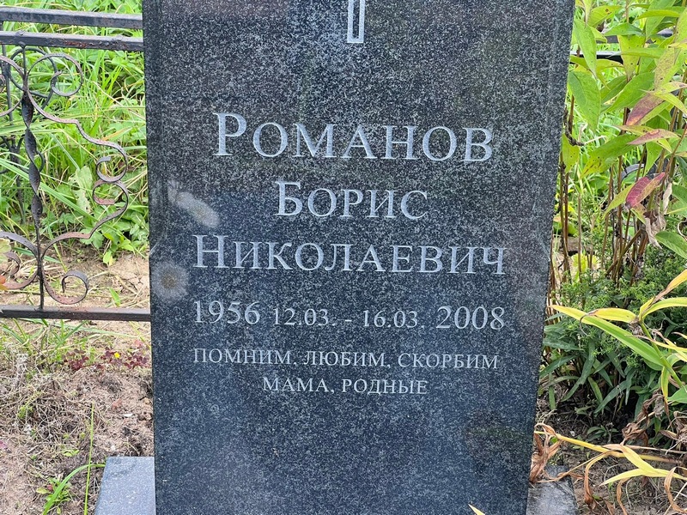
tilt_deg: -24.9
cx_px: 344
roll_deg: -0.5
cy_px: 258
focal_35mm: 77
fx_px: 1528
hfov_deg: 25.3
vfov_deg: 19.1
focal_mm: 9
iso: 50
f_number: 2.8
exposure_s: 1/99
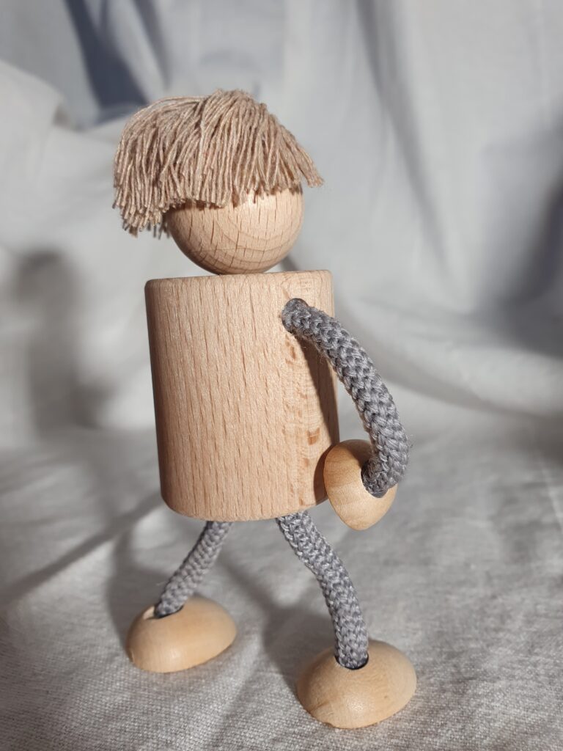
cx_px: 282
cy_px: 376
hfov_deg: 53.1
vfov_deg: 67.3
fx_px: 564
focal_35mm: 26
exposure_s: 1/100
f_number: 2.4
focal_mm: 4.32
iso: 64
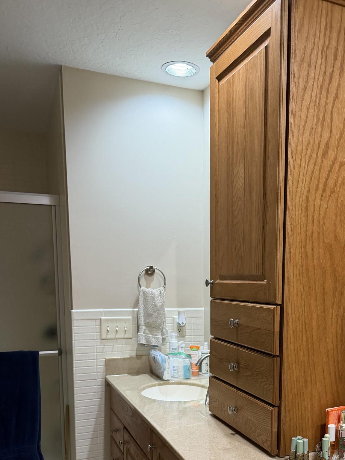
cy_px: 342
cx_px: 238
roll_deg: -1.9
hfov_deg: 39.1
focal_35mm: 36
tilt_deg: -6.8
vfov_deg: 49.4
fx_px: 478
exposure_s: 1/60
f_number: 1.78
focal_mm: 6.76
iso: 200
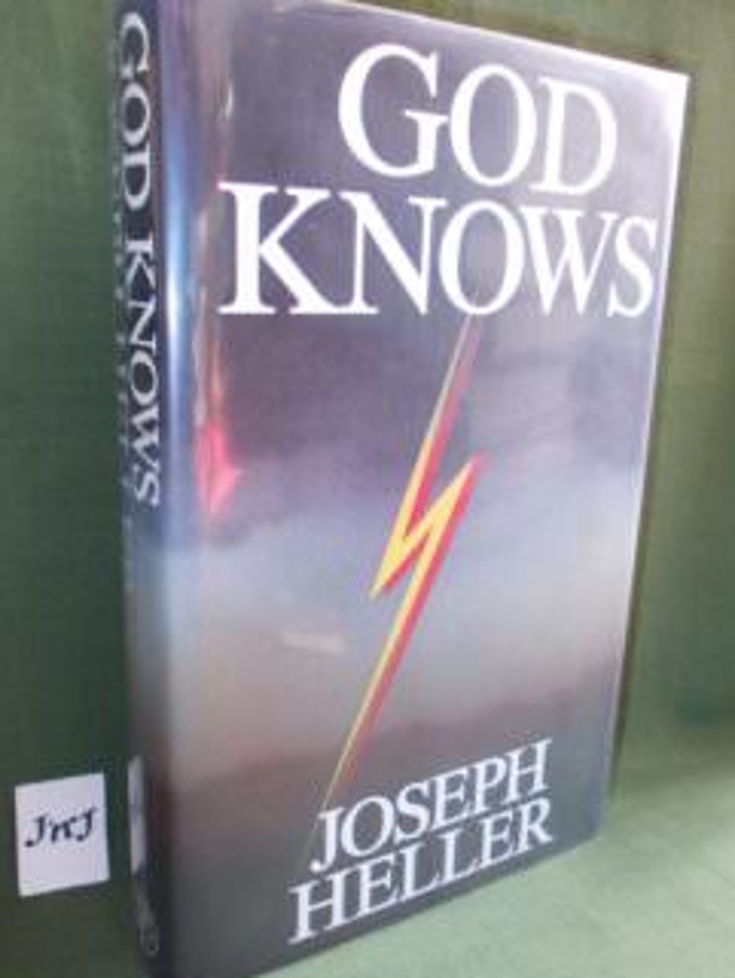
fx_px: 905
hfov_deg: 44.2
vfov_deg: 56.8
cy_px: 510
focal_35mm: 32
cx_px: 361
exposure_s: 1/25
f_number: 2.7
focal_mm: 4
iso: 200
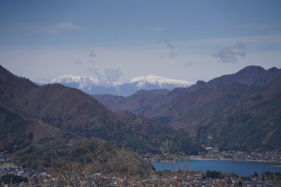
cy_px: 94
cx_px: 140
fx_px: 999
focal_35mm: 128
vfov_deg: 10.7
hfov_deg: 16.0
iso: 500
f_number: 5
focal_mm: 128
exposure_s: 1/6400
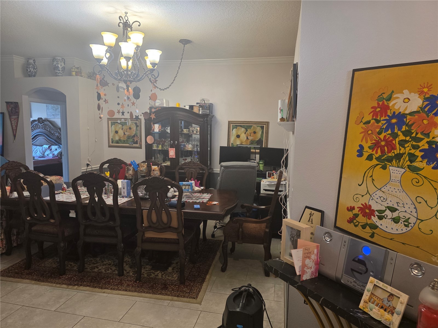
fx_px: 291
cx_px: 219
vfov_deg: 58.9
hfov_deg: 73.9
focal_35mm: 23
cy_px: 164
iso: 250
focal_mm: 6.3
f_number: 1.7
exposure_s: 1/120
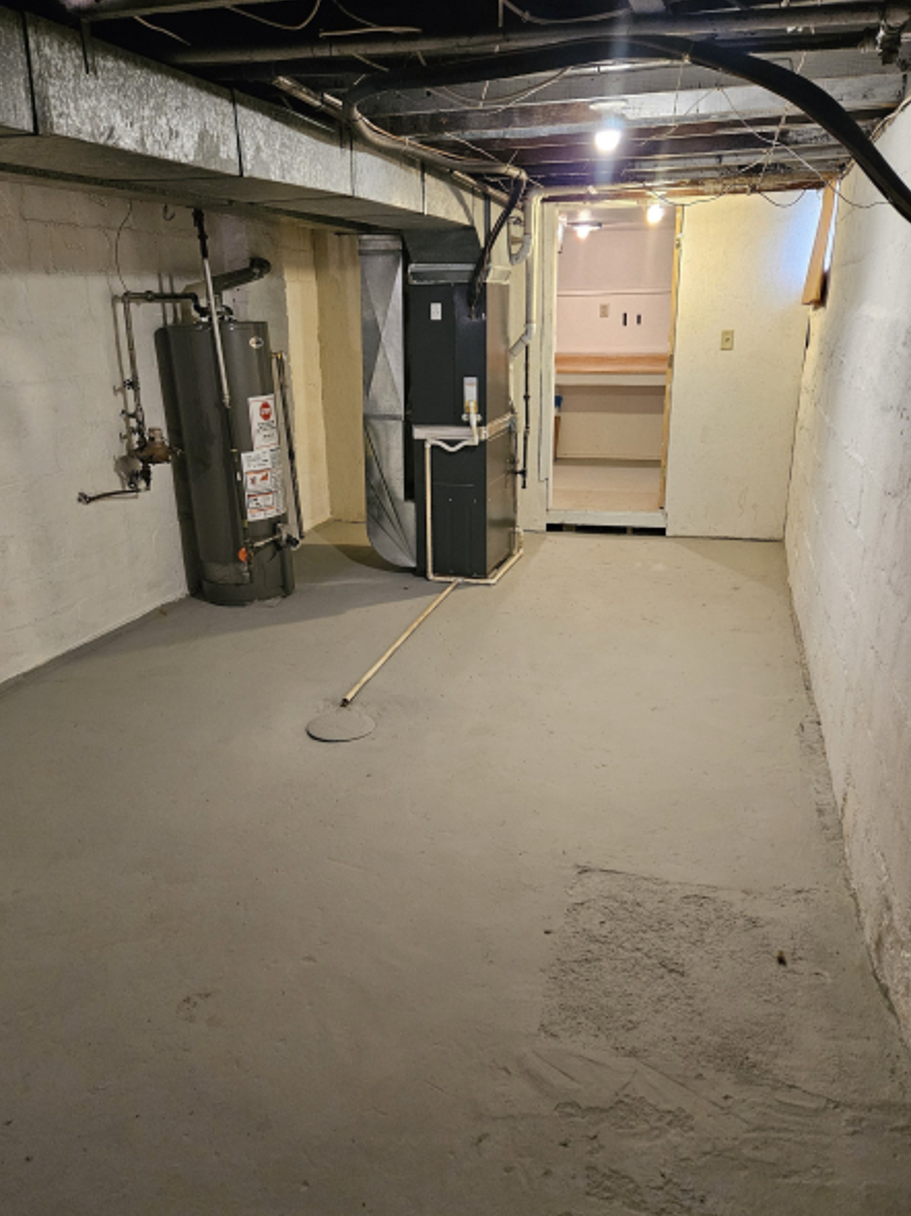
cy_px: 615
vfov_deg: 67.3
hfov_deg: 53.0
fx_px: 913
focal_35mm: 26
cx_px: 449
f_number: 1.8
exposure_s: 1/60
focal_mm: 5.4
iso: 640
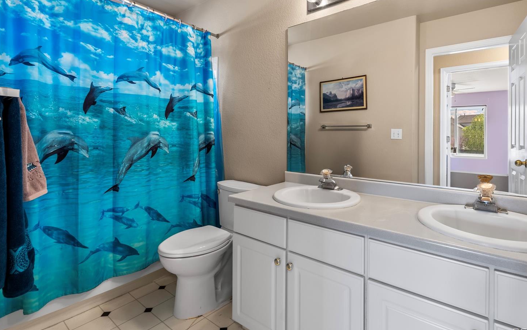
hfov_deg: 91.0
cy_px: 146
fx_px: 259
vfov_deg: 64.8
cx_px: 281
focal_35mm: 18
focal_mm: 16
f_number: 8
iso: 320
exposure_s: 1/2
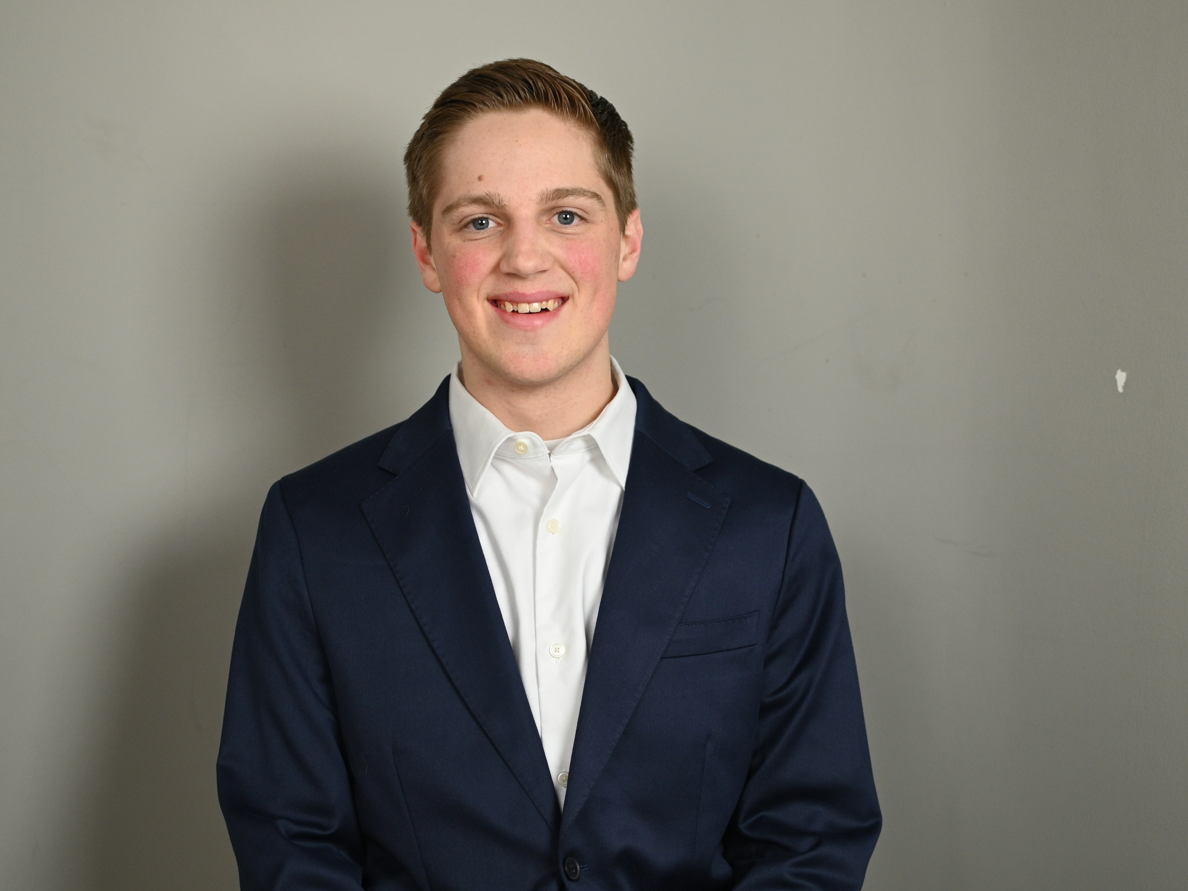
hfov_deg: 33.8
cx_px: 559
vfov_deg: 25.7
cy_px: 447
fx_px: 1956
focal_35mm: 57
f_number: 2.8
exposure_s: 1/125
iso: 560
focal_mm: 35
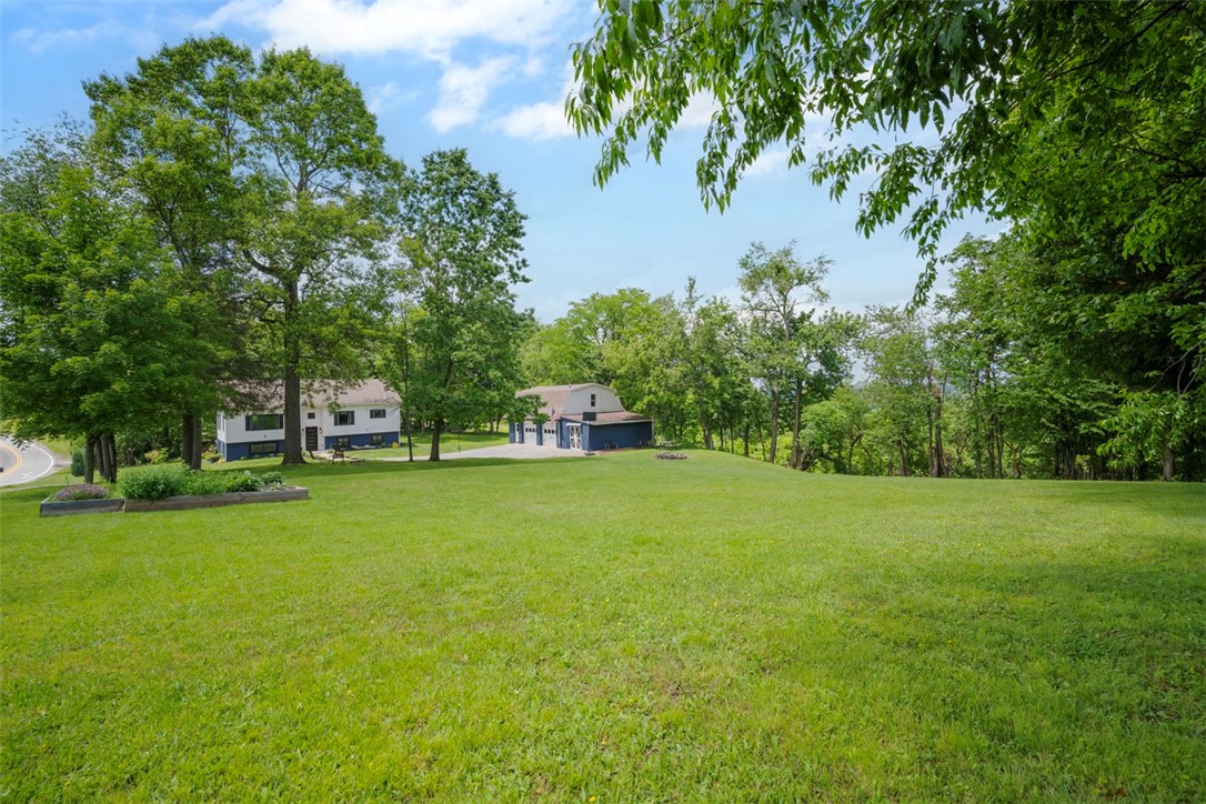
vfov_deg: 77.3
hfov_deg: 100.4
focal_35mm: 15
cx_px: 603
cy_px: 402
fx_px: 502
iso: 400
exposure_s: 1/160
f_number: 8
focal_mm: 15
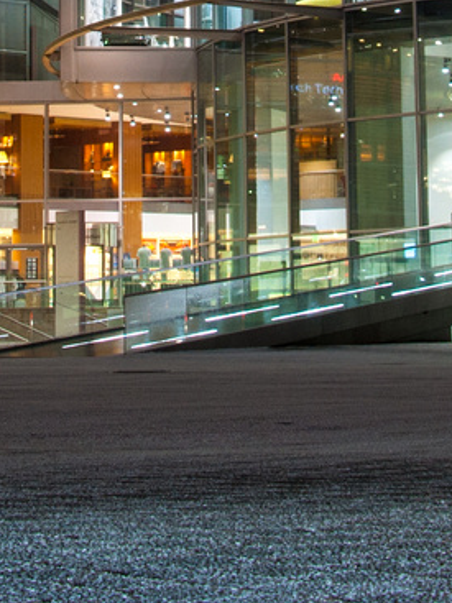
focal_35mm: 134
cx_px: 214
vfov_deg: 14.2
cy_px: -145
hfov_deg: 11.0
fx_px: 2337
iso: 320
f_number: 8
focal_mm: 21
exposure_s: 1/1.67
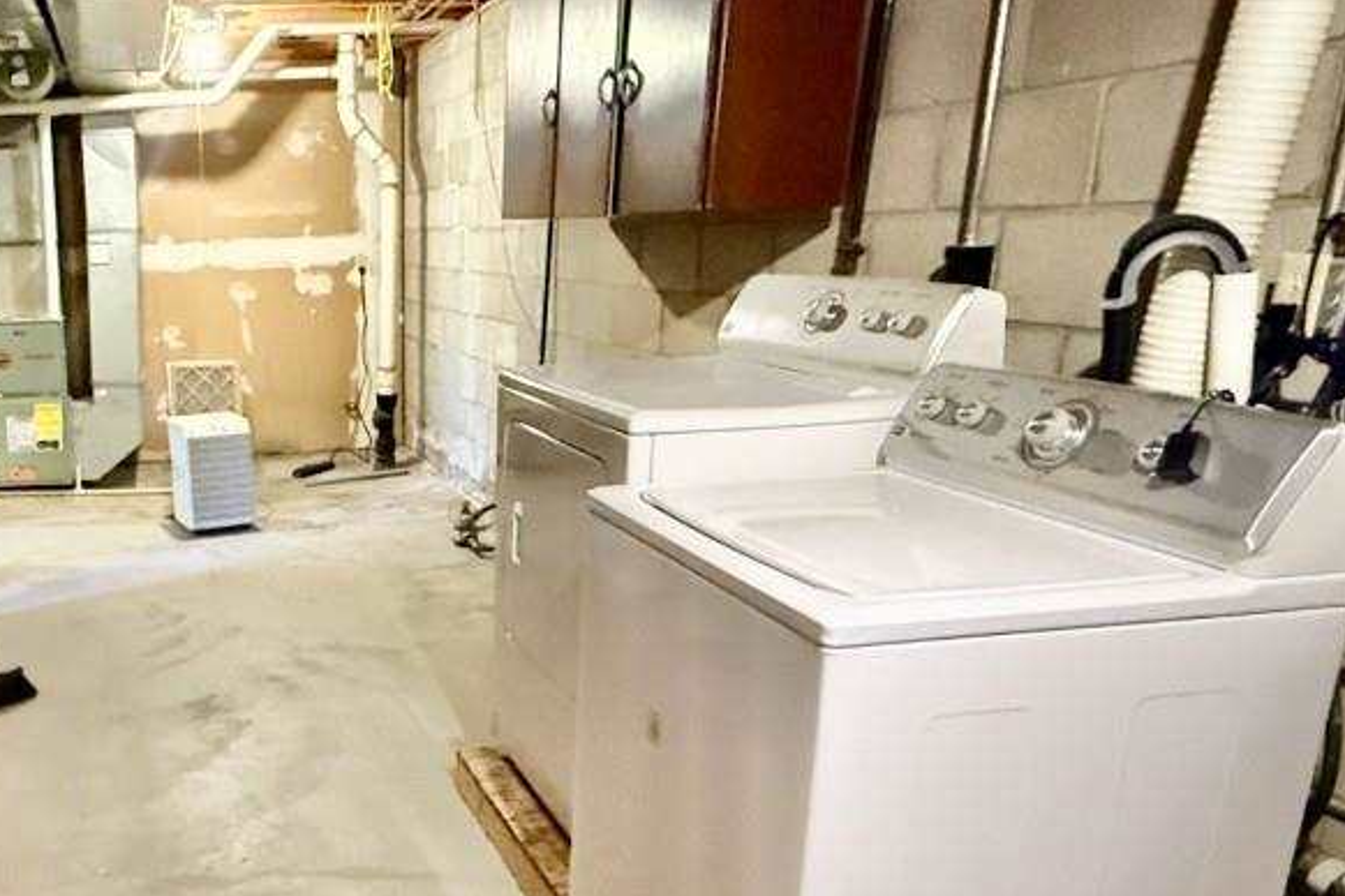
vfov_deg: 40.7
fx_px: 1195
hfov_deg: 54.9
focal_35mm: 32
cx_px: 280
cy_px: 587
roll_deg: +1.5
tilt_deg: -15.1
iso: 1250
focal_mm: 2.22
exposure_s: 1/40
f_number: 2.2
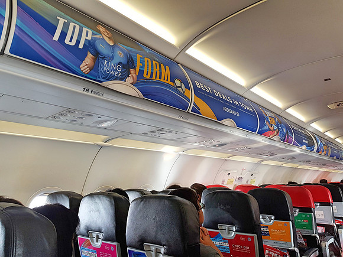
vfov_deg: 53.1
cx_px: 172
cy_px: 128
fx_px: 258
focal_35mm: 26
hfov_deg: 67.3
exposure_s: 1/50
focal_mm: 4.2
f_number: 1.7
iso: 64
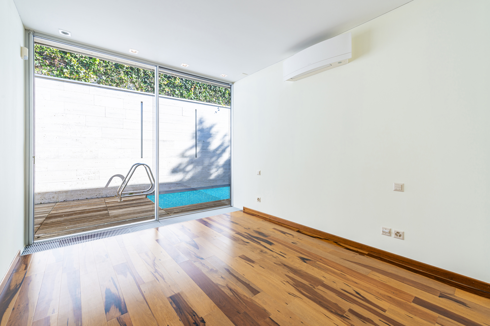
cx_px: 245
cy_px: 163
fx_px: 191
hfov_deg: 104.3
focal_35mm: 14
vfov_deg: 81.2
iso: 100
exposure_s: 1/30
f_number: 9
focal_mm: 14
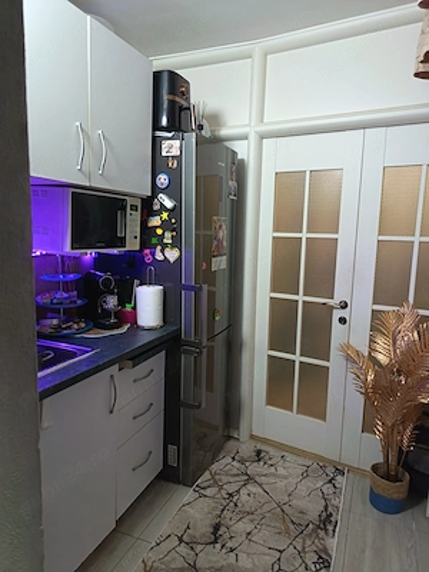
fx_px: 397
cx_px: 214
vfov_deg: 71.6
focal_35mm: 24
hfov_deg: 56.8
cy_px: 286
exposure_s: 1/50
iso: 2587
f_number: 1.75
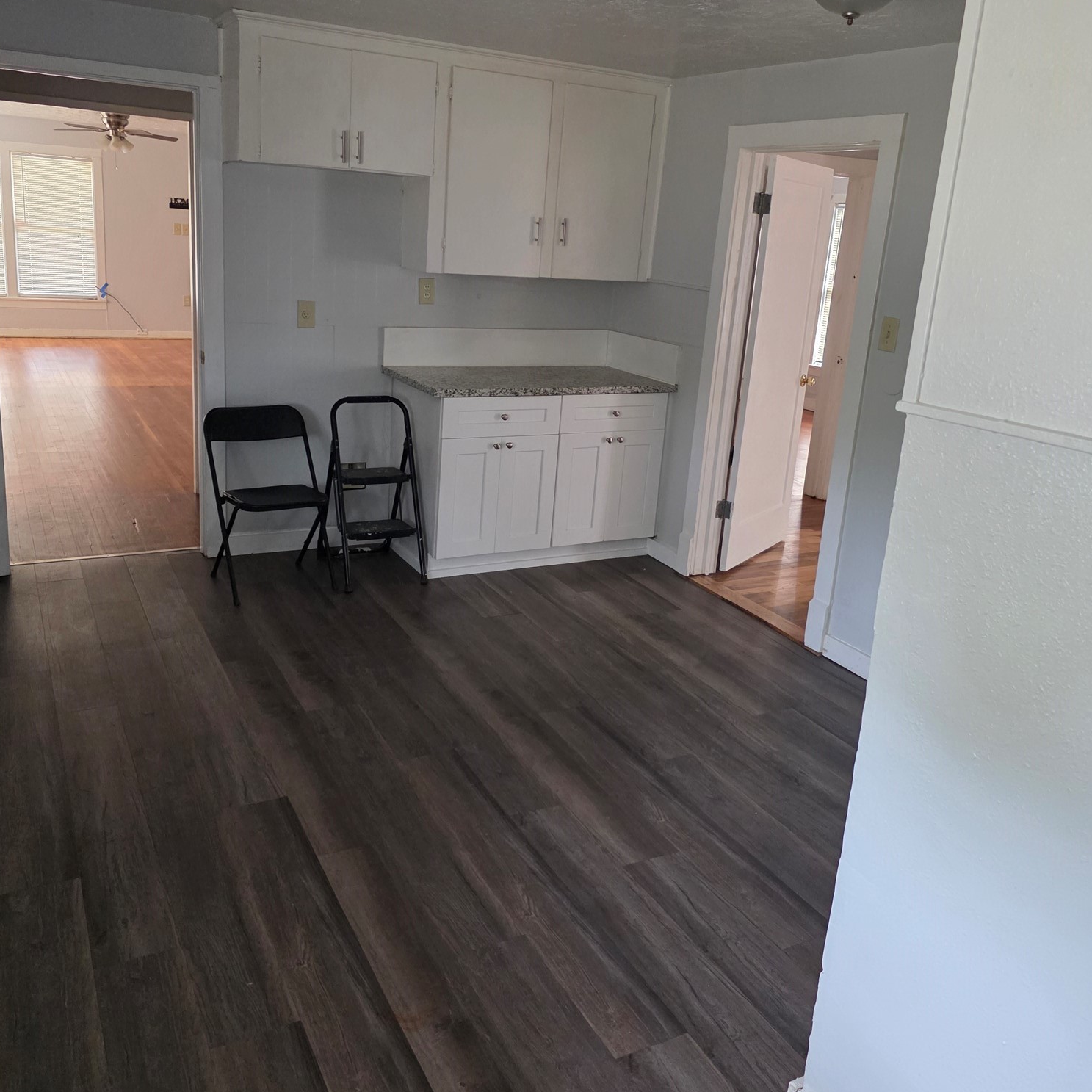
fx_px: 999
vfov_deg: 57.2
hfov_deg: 57.3
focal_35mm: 28
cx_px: 535
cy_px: 488
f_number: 1.7
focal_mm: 6.3
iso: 400
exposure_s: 1/120
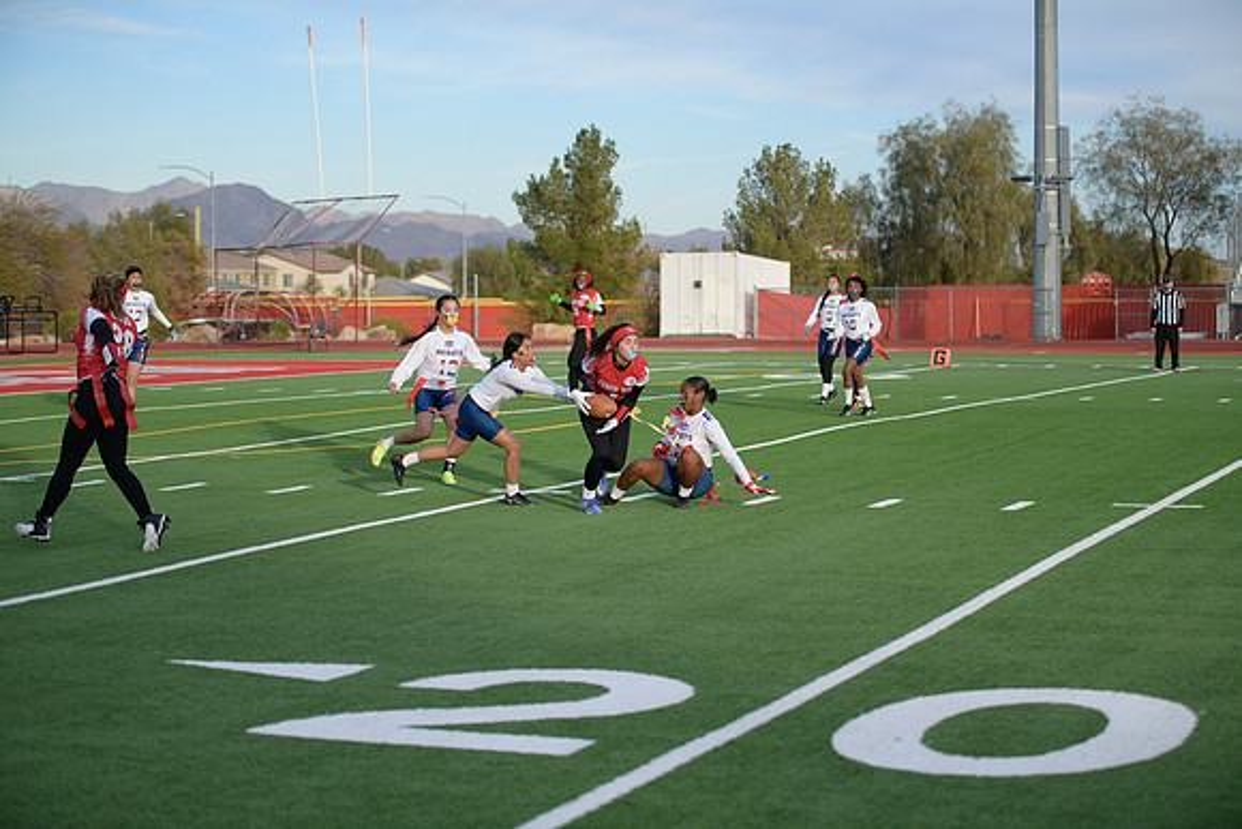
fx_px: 2588
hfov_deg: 27.0
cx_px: 621
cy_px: 414
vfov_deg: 18.2
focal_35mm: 75
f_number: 2.8
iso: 640
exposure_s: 1/4000
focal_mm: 75
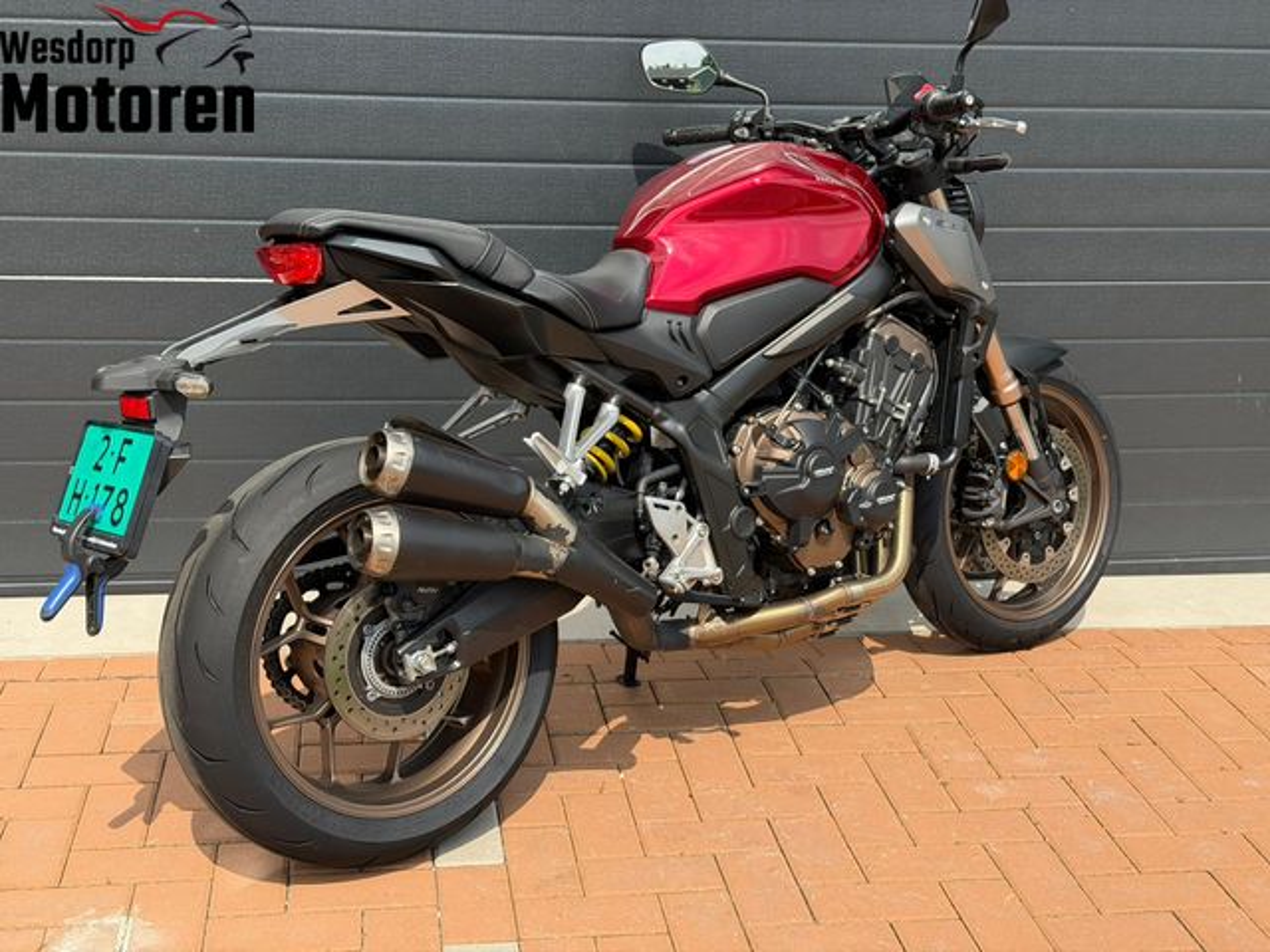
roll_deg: -1.4
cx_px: 635
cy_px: 476
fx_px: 1761
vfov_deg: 30.3
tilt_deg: -15.2
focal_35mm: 48
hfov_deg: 39.7
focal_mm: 6.76
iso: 80
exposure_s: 1/2762
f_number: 1.78
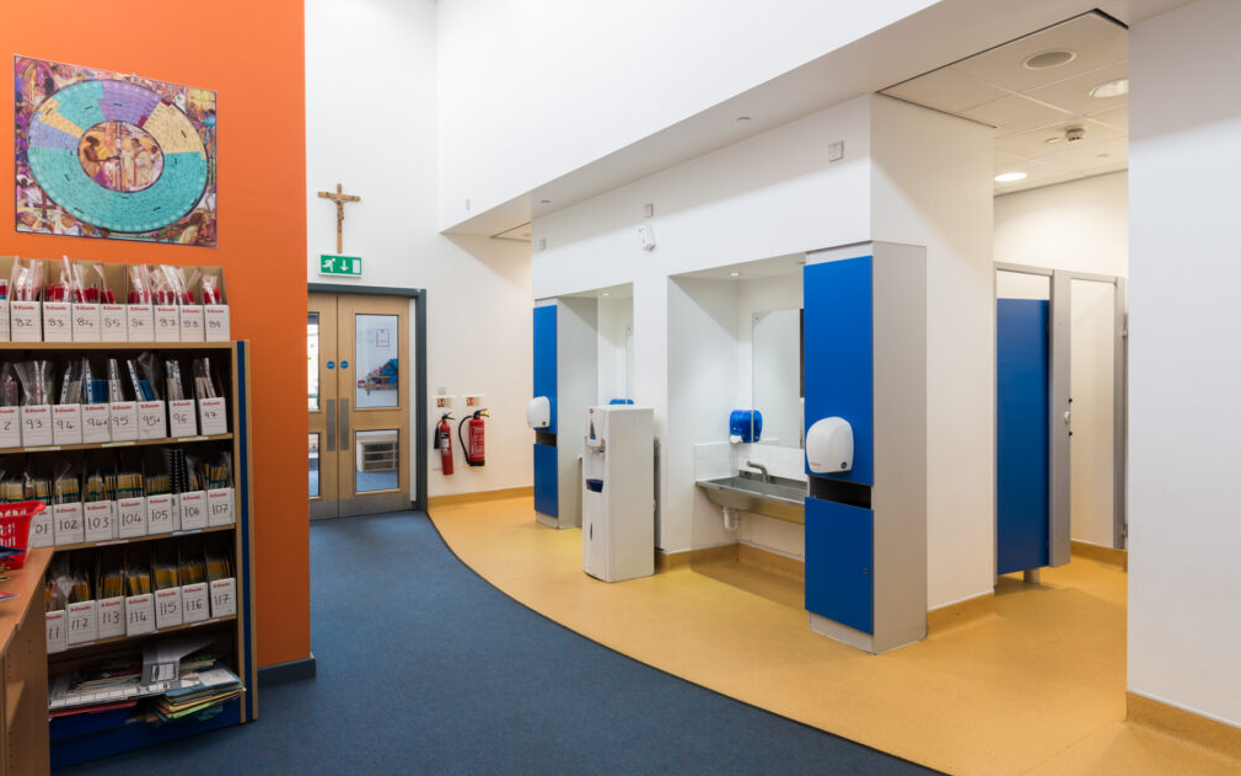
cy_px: 369
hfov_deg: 82.3
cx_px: 622
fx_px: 710
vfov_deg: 57.2
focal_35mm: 21
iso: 100
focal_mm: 20
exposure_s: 1/2.5
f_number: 9
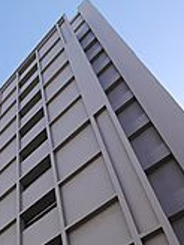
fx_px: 291
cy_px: 332
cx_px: 10
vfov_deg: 32.2
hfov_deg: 32.9
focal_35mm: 41
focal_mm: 7
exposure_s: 1/250
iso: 160
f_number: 5.6
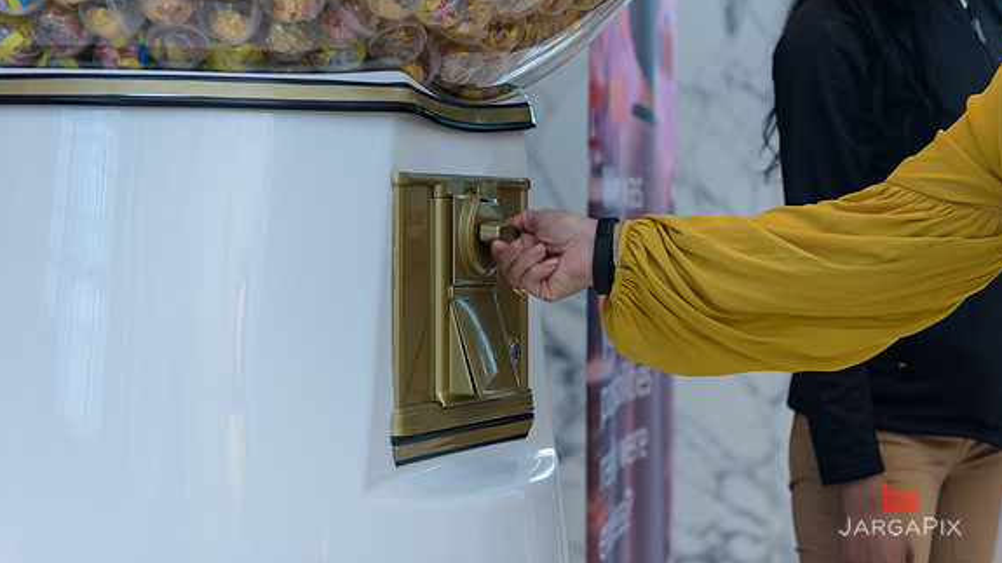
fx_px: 1965
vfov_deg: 16.3
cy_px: 236
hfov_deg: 28.6
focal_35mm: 74
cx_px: 500
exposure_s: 1/320
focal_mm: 70
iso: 800
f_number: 3.2
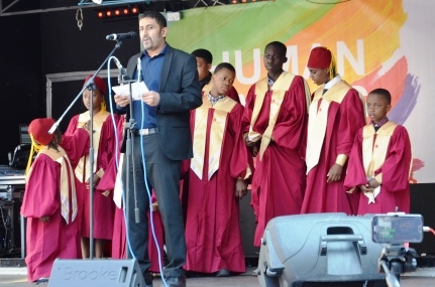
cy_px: 138
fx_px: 1241
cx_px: 213
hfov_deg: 19.9
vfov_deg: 13.2
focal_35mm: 103
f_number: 8
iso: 1600
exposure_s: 1/250
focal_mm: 66
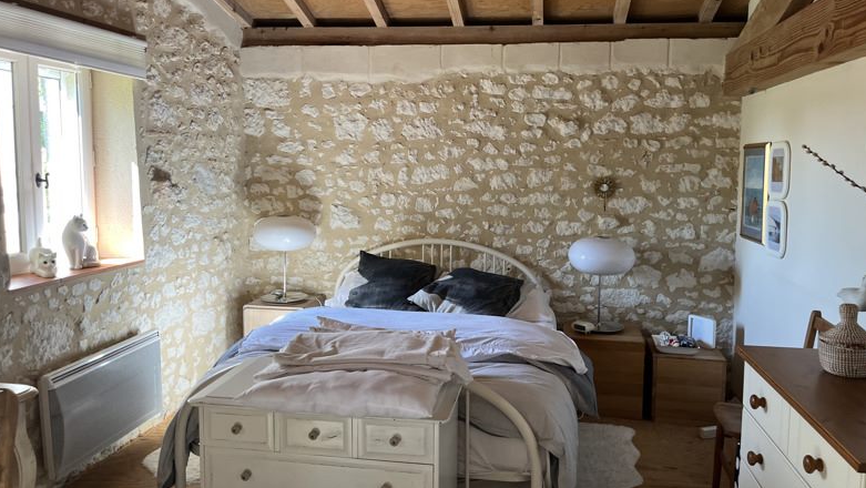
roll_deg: -0.2
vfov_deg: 40.2
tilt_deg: -5.0
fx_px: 666
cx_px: 438
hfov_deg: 66.0
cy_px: 220
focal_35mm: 29
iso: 125
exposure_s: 1/111
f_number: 1.6
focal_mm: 5.1
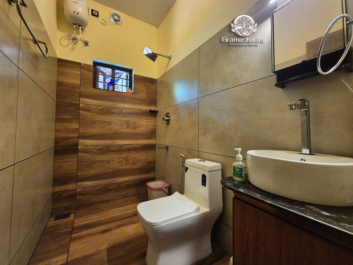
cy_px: 132
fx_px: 133
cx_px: 176
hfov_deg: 106.2
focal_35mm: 13
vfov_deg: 89.9
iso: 1000
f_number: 2.2
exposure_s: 1/50
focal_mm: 2.2
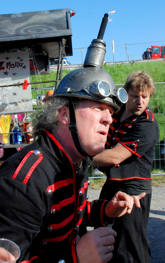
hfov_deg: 37.3
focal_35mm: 34
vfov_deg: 56.7
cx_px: 80
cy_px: 131
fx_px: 244
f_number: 13
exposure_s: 1/640
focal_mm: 22
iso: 1250
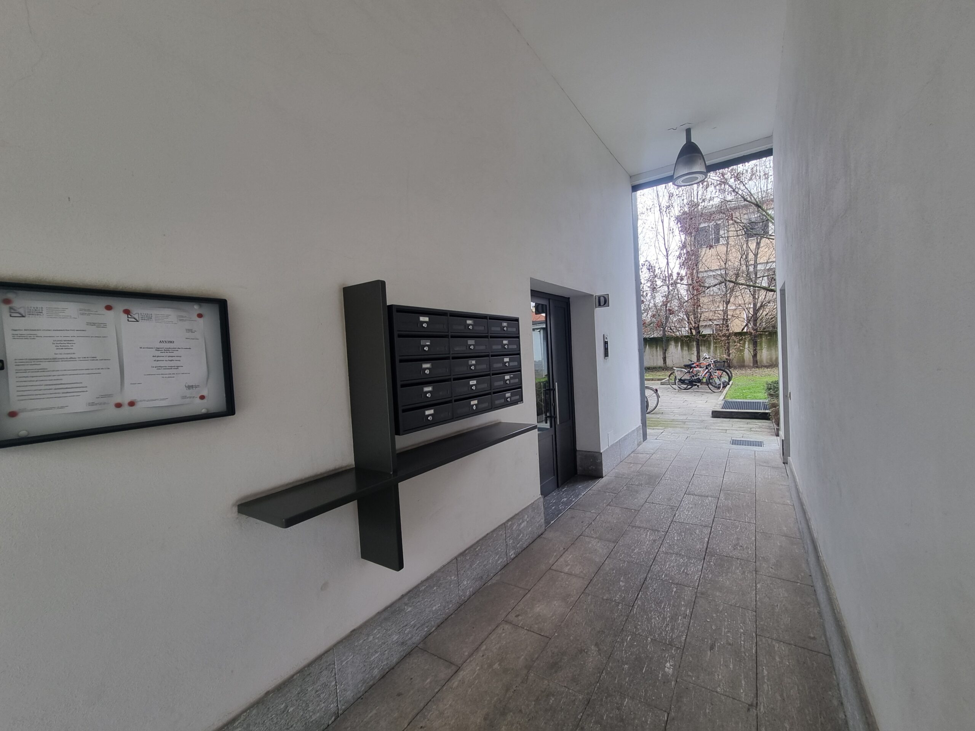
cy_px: 366
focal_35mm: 13
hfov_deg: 106.2
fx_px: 366
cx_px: 488
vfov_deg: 89.9
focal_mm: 2.2
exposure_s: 1/50
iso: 64
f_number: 2.2
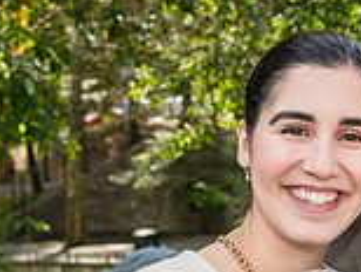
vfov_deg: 9.7
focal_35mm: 153
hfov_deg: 12.4
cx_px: 498
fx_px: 1598
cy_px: 209
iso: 1000
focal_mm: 32
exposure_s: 1/1000
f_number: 5
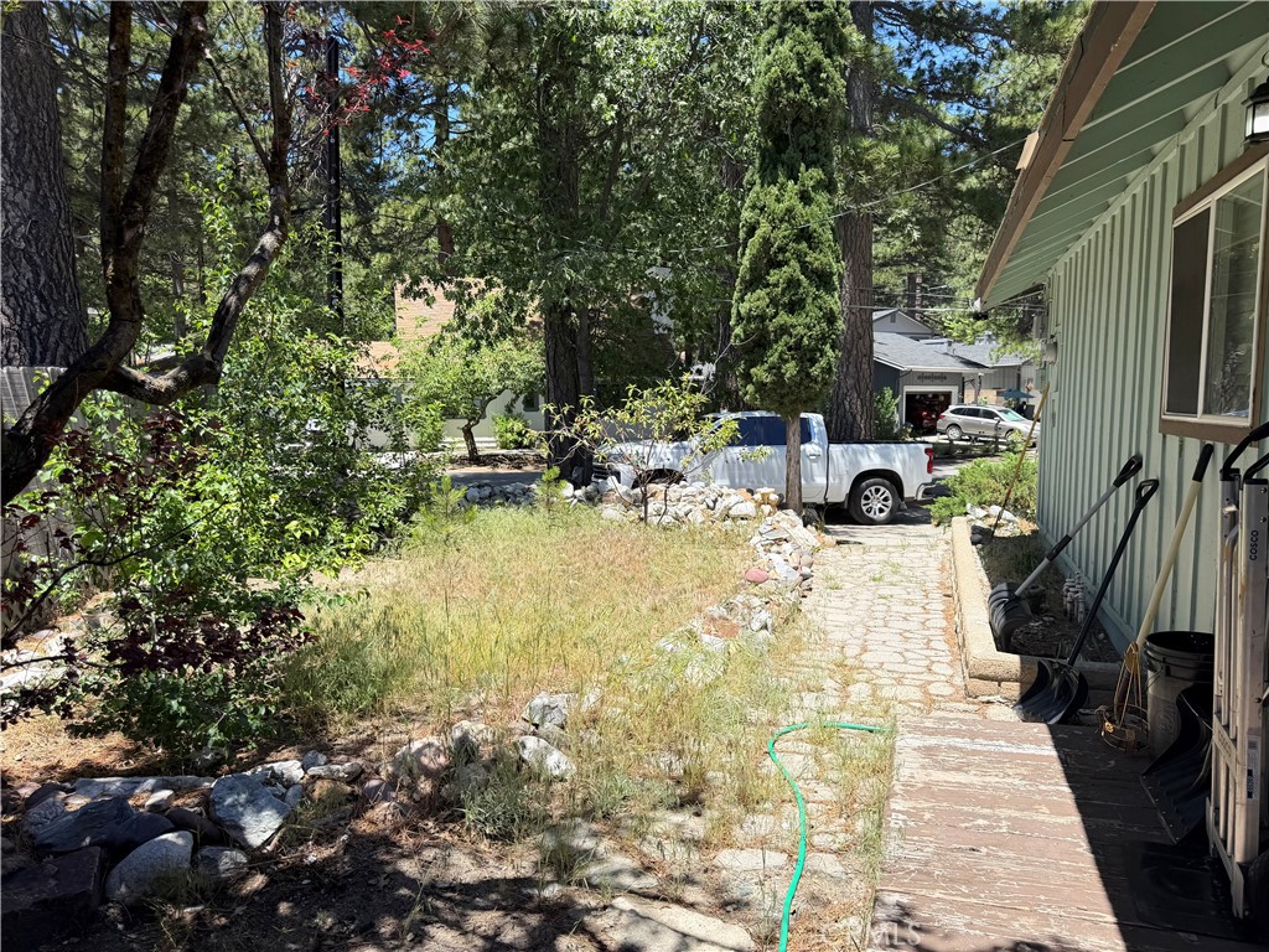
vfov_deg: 56.8
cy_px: 476
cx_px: 634
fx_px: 880
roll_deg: -0.5
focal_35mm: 24
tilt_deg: -4.5
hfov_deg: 71.6
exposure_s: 1/2370
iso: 80
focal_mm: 6.76
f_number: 1.78
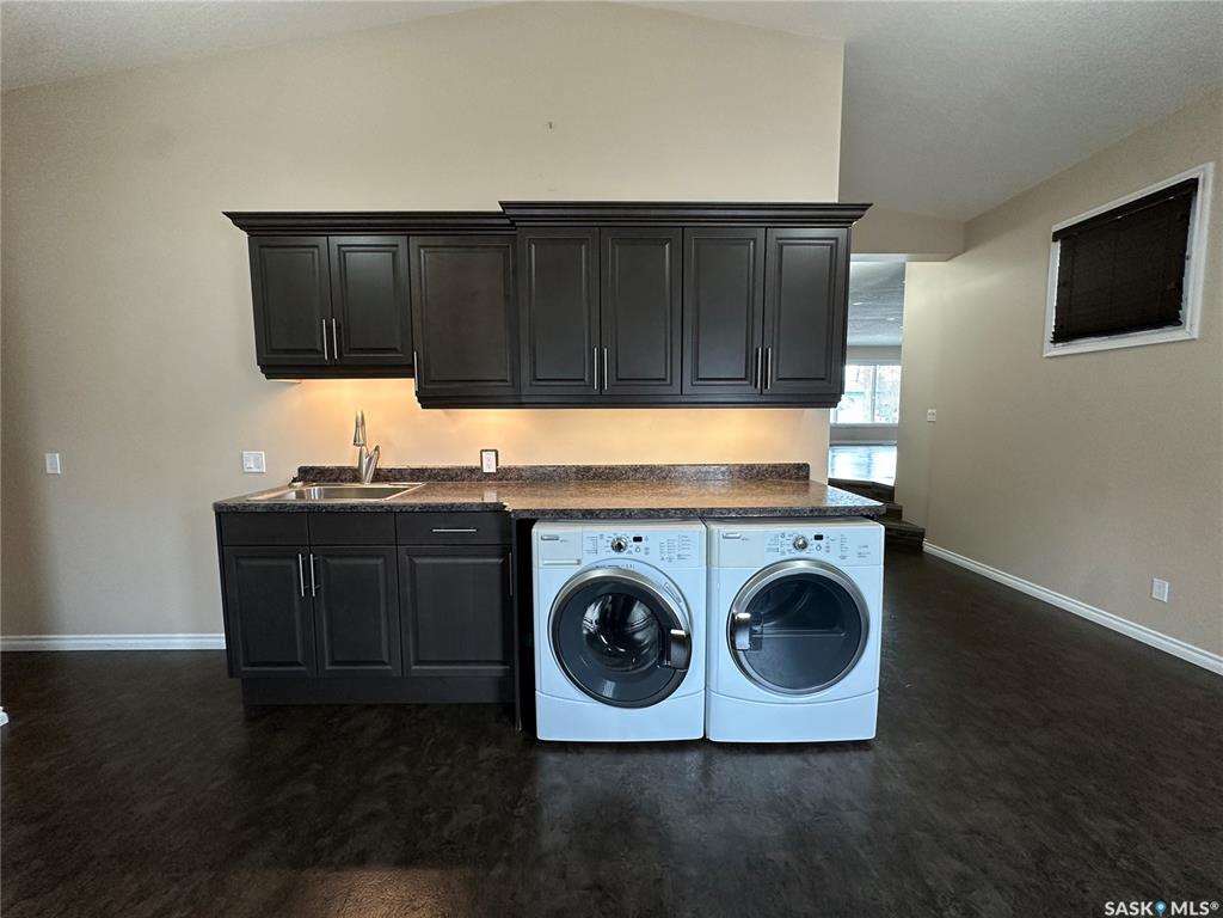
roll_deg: +0.3
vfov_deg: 85.7
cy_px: 459
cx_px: 612
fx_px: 495
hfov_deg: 102.1
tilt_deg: -4.9
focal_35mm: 14
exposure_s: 1/99
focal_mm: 2.22
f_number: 2.2
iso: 160
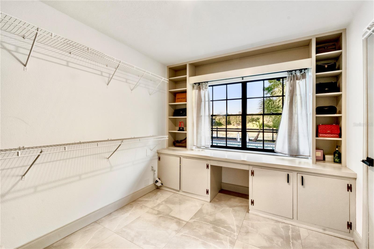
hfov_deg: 100.4
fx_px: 156
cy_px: 124
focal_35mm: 15
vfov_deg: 77.3
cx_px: 187
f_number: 18
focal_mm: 10
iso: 320
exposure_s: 1/6
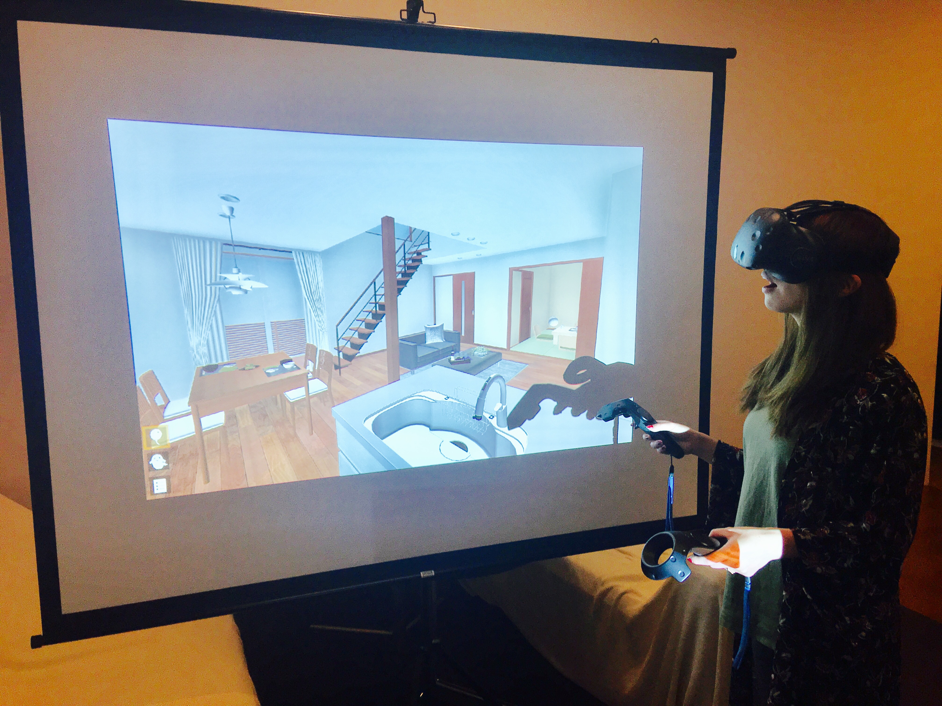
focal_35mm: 29
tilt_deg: -9.4
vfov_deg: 48.2
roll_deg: +0.5
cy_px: 353
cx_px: 471
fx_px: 789
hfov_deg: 61.7
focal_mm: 4.15
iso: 32
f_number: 2.2
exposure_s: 1/120
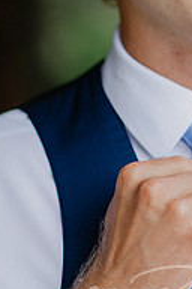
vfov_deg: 10.3
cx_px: 207
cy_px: 20
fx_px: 1592
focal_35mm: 199
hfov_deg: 6.9
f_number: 2
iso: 200
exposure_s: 1/1600
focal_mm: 85
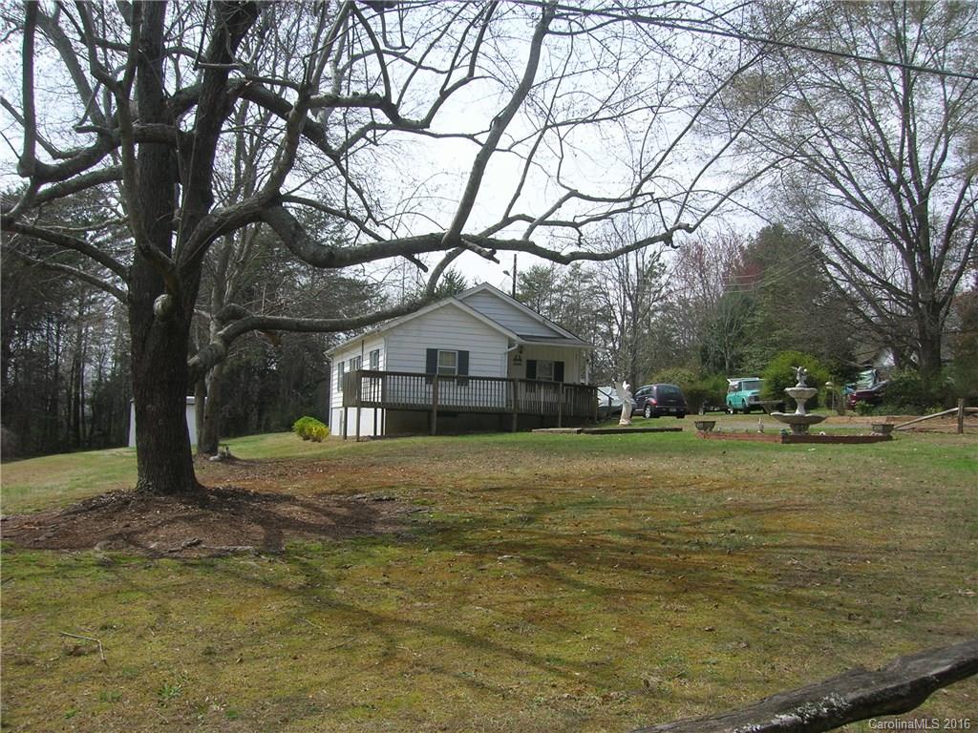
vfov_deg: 41.8
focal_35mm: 34
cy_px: 366
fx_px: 961
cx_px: 489
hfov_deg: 54.0
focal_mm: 5.7
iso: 50
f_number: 4.9
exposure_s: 1/294
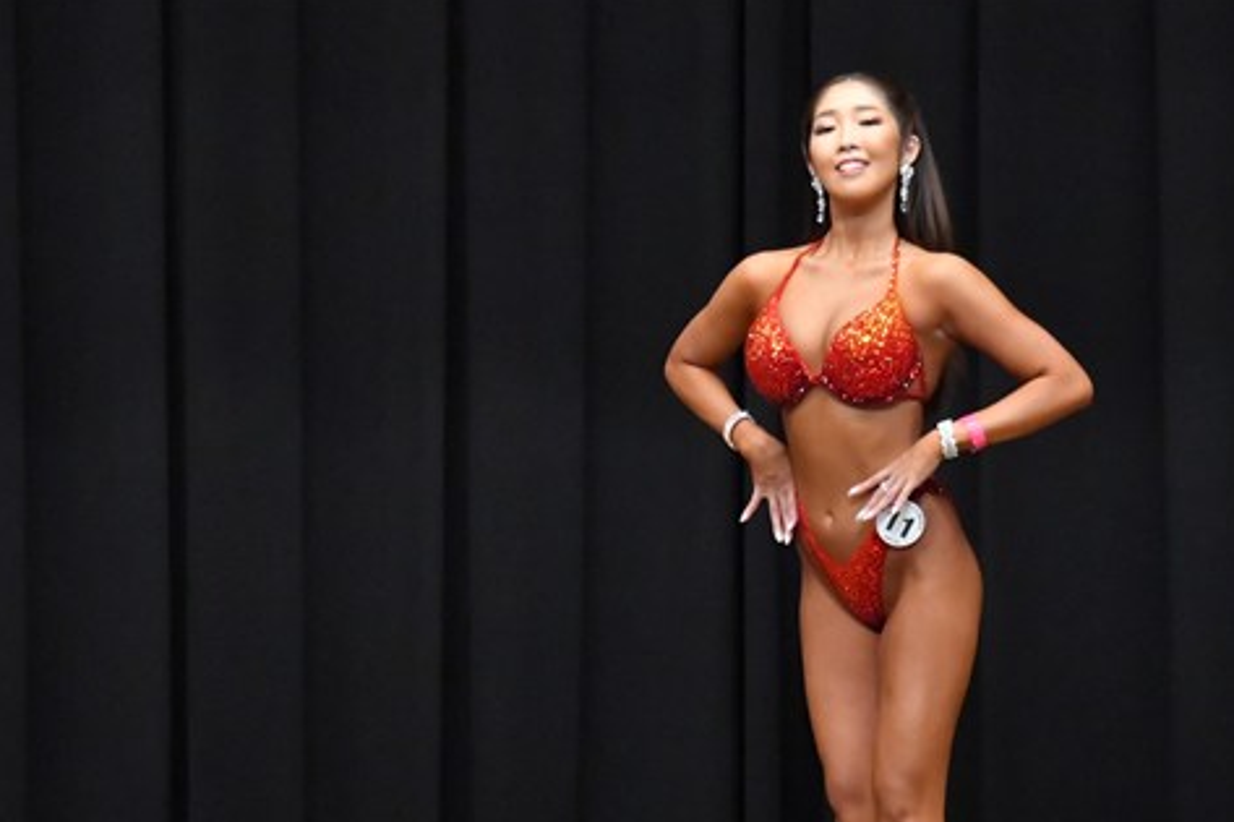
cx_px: 609
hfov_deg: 5.6
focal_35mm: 369
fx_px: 12643
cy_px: 660
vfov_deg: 3.7
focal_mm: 150
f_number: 5.6
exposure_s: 1/400
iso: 8000
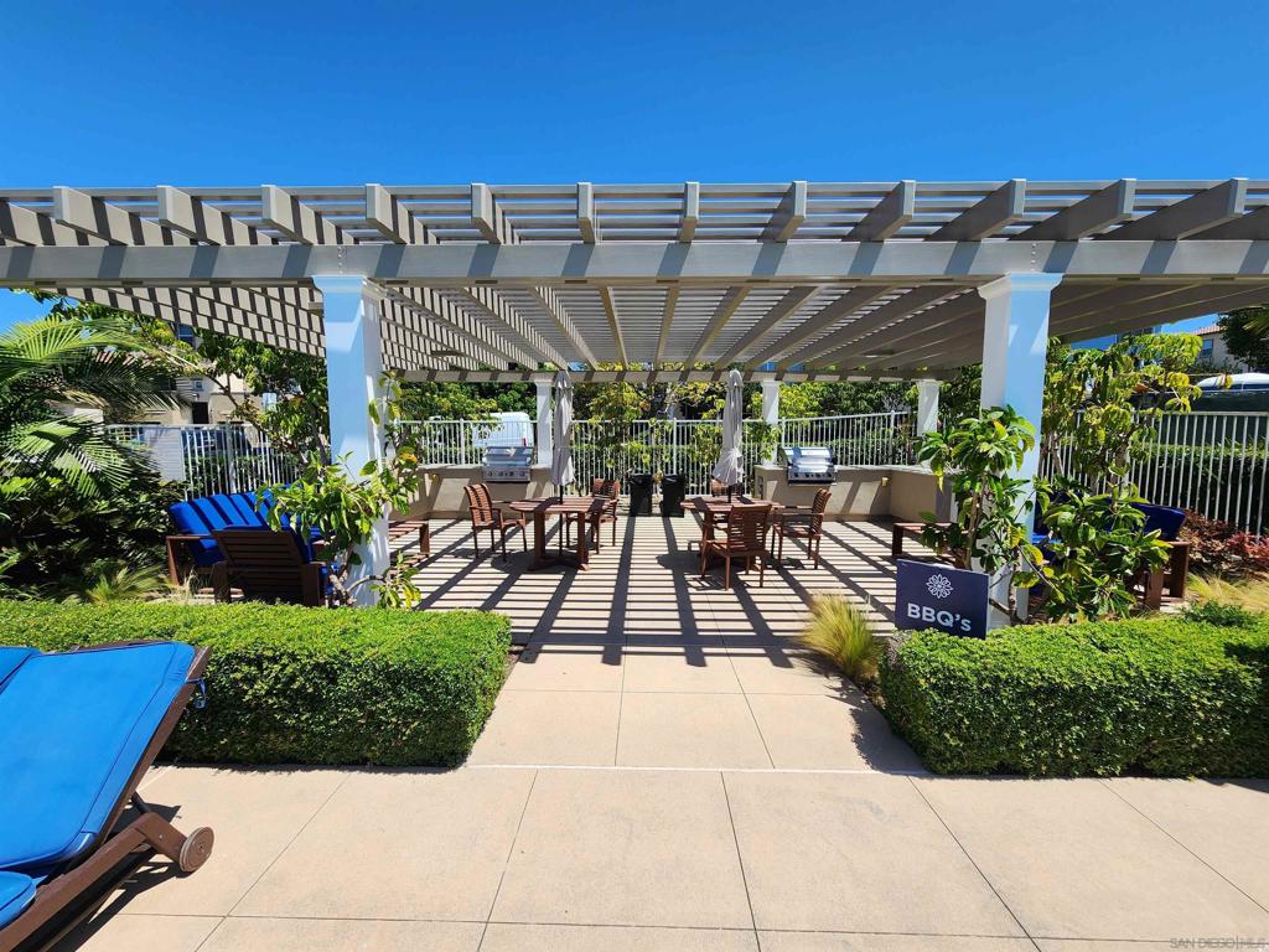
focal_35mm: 13
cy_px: 476
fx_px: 477
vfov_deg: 89.9
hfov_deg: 106.2
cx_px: 634
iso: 50
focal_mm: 2.2
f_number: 2.2
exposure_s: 1/1597
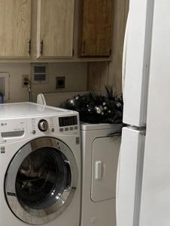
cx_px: -6
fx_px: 334
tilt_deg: -1.3
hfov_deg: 26.8
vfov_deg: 37.3
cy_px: 89
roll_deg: -0.9
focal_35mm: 51
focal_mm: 6.86
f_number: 1.78
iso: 200
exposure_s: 1/60
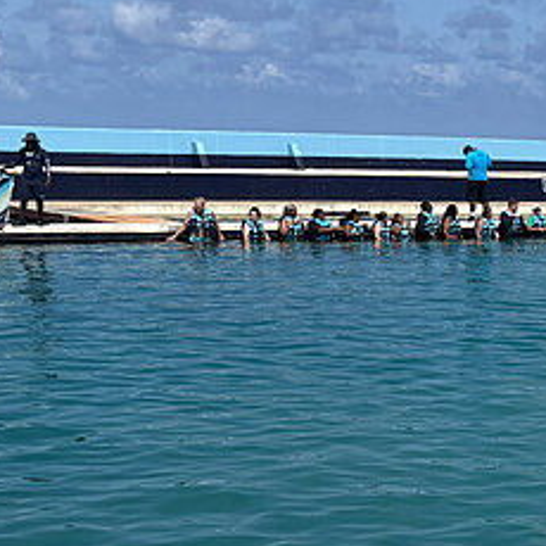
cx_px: 786
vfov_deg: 18.0
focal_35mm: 96
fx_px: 1713
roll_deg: -1.0
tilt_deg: -8.0
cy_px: 437
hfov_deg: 16.7
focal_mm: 5.96
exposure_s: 1/6329
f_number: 1.6
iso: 50
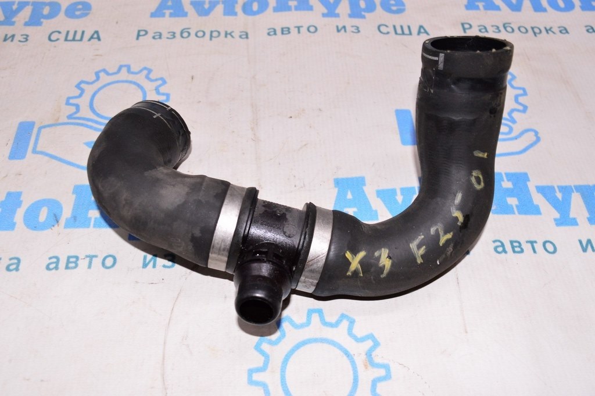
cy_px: 198
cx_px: 298
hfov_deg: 55.1
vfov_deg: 38.3
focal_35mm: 34
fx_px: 570
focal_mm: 23
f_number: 8
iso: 1600
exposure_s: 1/200
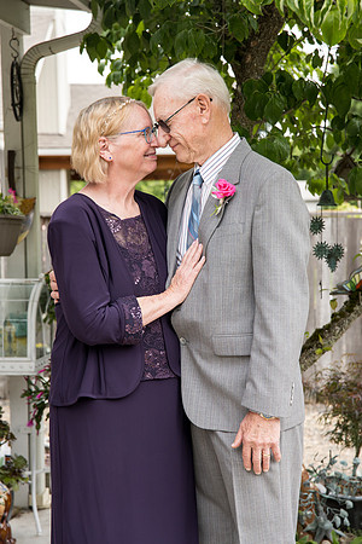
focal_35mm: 70
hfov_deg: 19.5
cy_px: 272
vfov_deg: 28.8
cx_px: 181
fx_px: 1056
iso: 400
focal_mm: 70
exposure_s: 1/500
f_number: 5
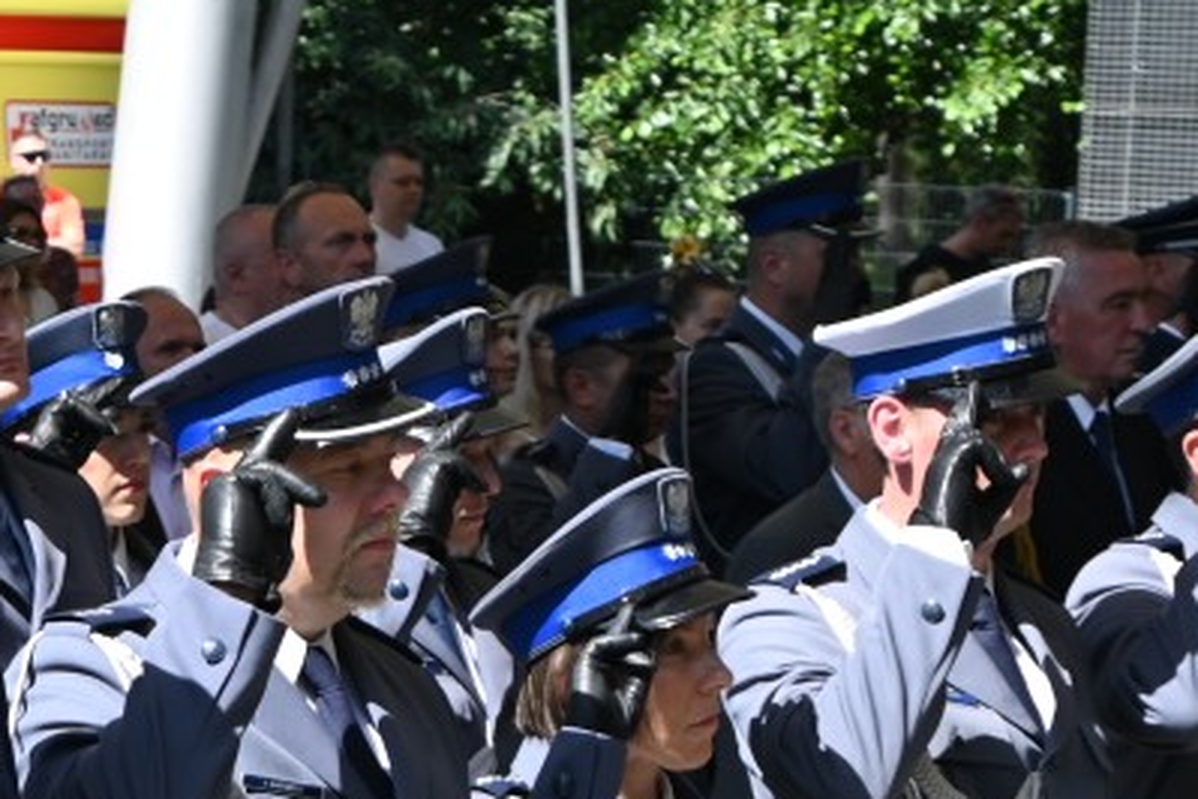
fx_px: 6755
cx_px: -333
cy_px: 1048
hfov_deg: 9.9
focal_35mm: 203
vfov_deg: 6.7
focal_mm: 50
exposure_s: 1/250
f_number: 6.3
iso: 140
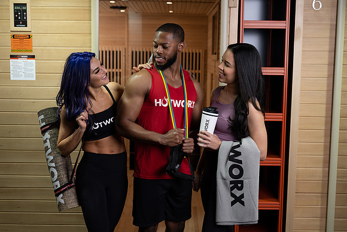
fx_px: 482
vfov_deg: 27.0
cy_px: 116
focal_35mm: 50
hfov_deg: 39.6
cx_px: 174
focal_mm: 50
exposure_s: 1/125
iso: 200
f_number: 2.8
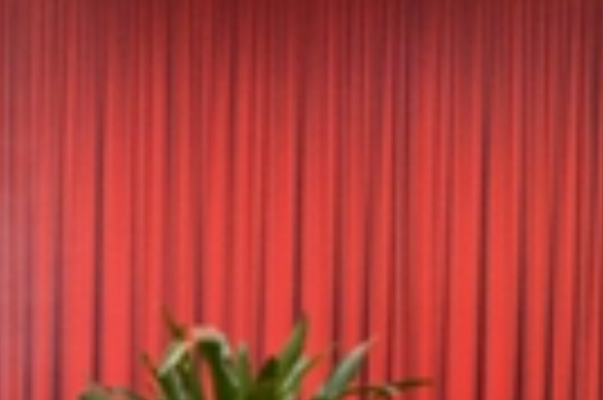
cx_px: -148
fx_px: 2627
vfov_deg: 8.6
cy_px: 488
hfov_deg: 12.7
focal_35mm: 157
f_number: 4.5
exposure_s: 1/60
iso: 2500
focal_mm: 28
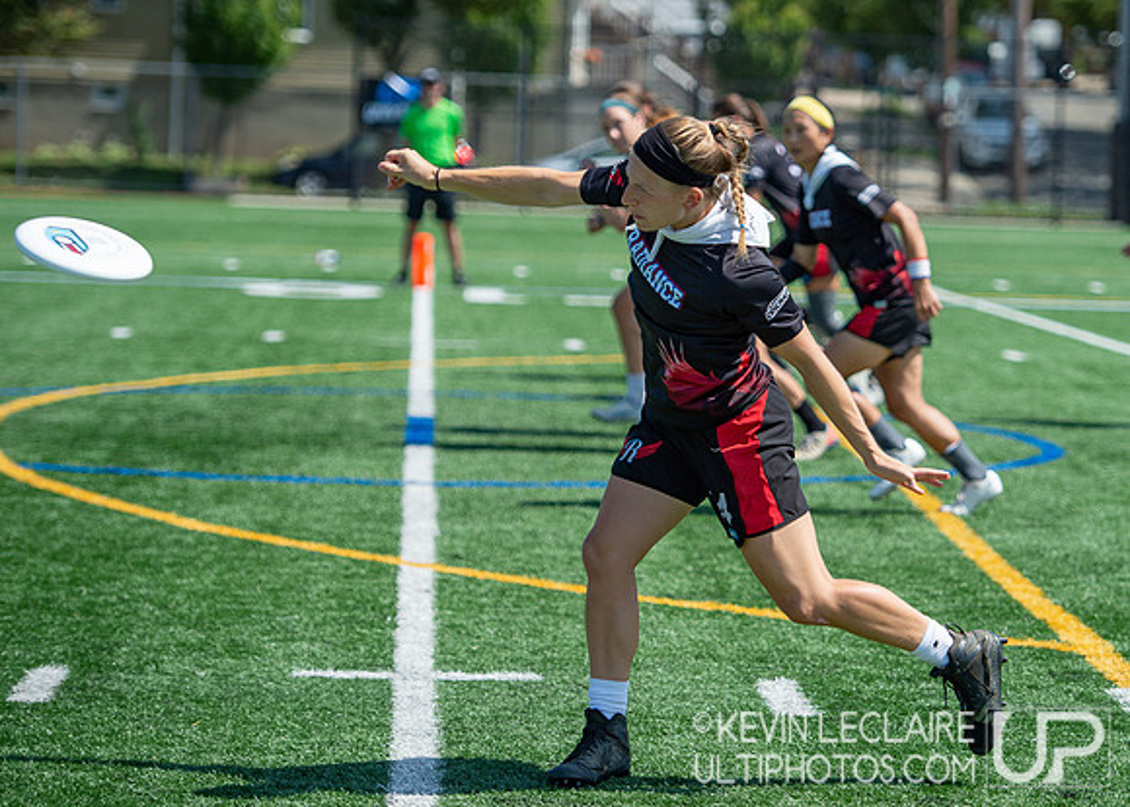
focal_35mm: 147
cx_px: 734
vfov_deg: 9.8
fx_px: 4723
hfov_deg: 13.6
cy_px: 353
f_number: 2.8
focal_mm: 116
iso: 200
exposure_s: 1/3200
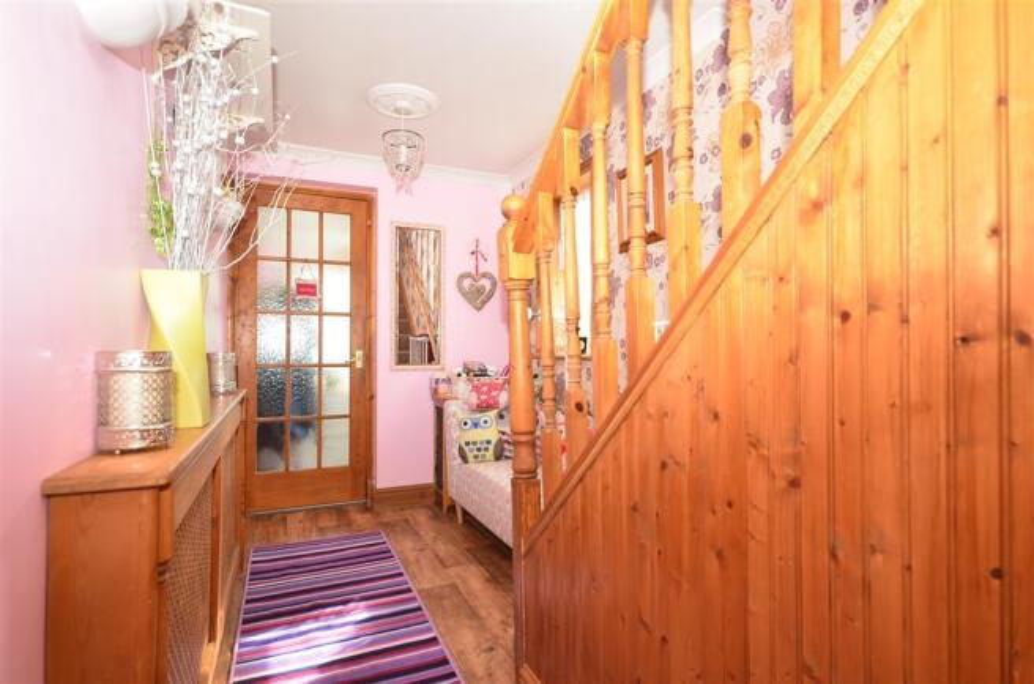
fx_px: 559
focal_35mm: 20
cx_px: 517
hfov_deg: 85.6
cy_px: 342
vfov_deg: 62.9
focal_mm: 13
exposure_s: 1/50
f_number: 5.6
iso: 200
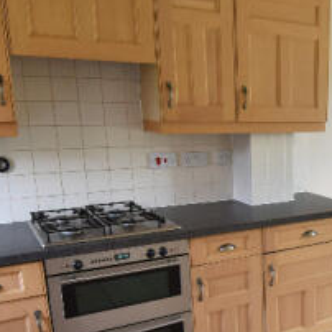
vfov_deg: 37.7
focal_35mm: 44
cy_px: 236
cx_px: 338
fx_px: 477
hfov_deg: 34.6
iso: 800
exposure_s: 1/100
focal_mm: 16
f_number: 5
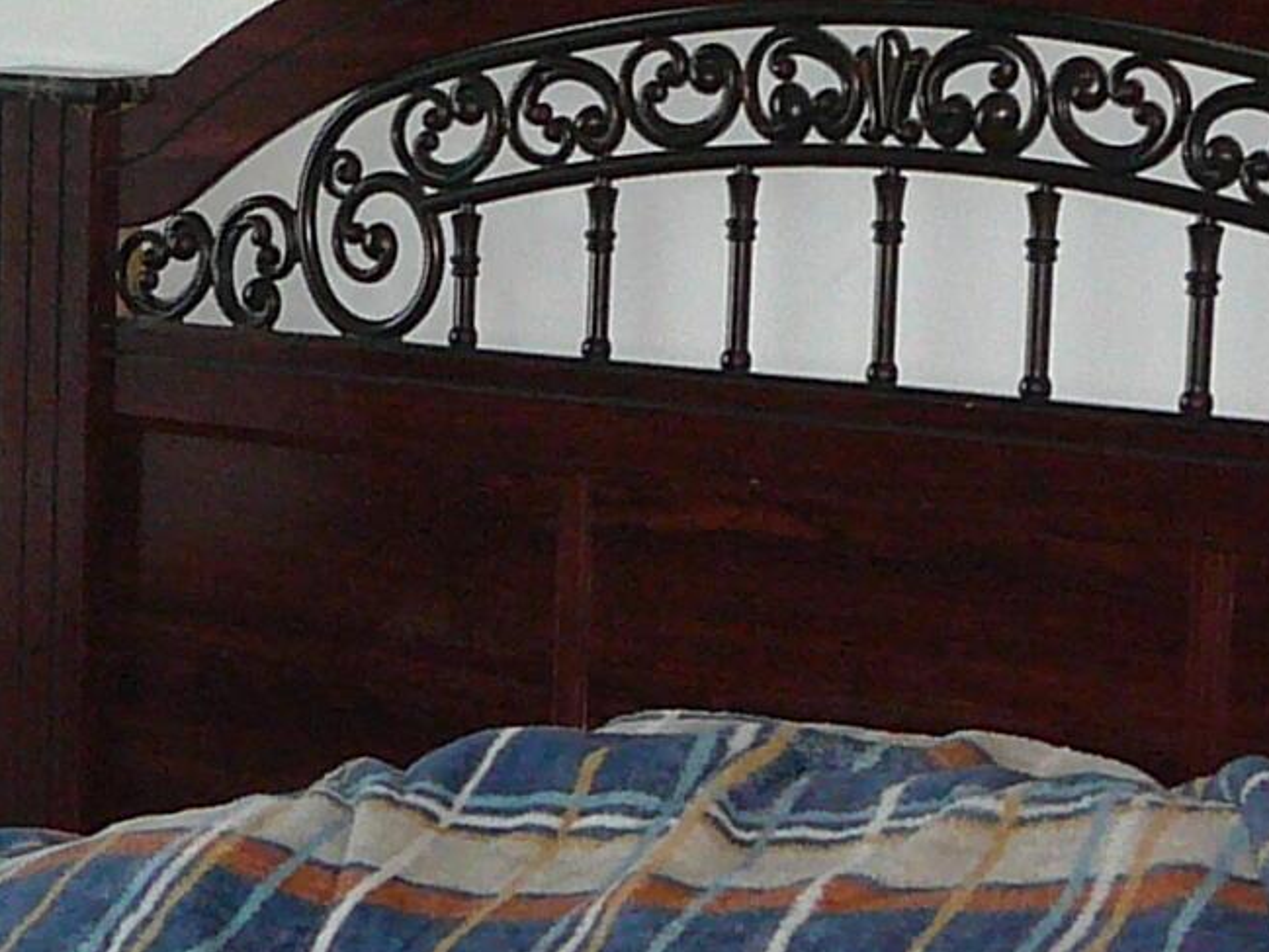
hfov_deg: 13.6
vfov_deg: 10.7
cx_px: -536
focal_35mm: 138
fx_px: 5060
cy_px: 655
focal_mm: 5.2
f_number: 2.8
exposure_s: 1/30
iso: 200
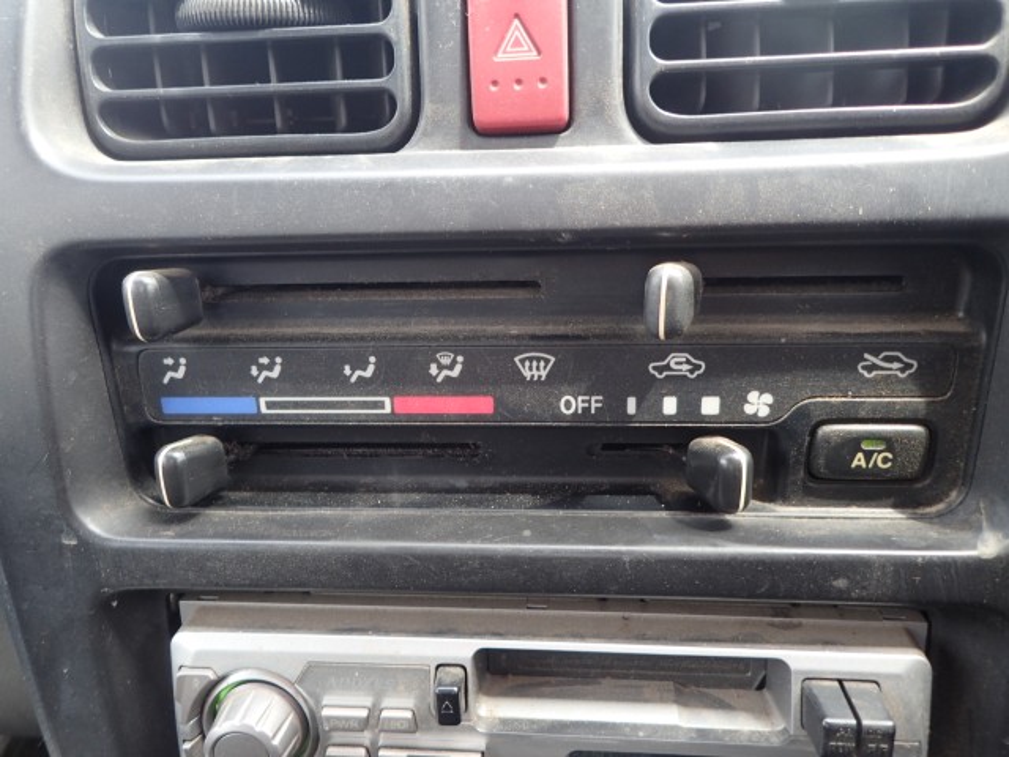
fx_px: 729
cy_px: 378
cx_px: 504
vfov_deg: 54.9
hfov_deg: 69.4
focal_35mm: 25
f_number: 2
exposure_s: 1/100
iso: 100
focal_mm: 4.5
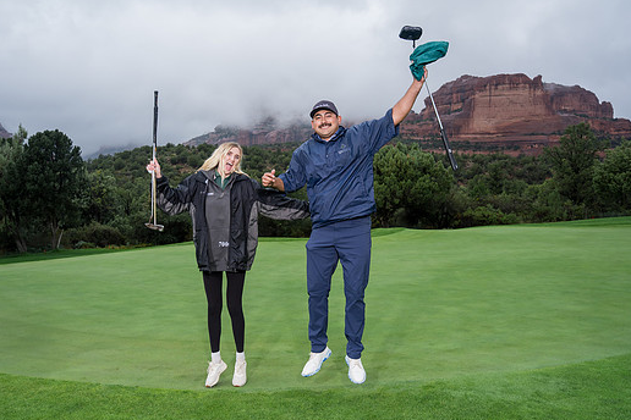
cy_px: 234
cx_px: 303
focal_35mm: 27
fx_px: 473
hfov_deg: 67.4
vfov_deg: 47.8
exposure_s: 1/400
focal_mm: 24
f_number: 5
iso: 320
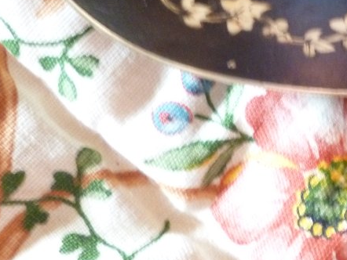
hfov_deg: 23.5
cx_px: 415
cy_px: -85
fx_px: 762
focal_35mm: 76
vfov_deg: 18.0
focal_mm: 5
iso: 500
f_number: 3.1
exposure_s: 1/8
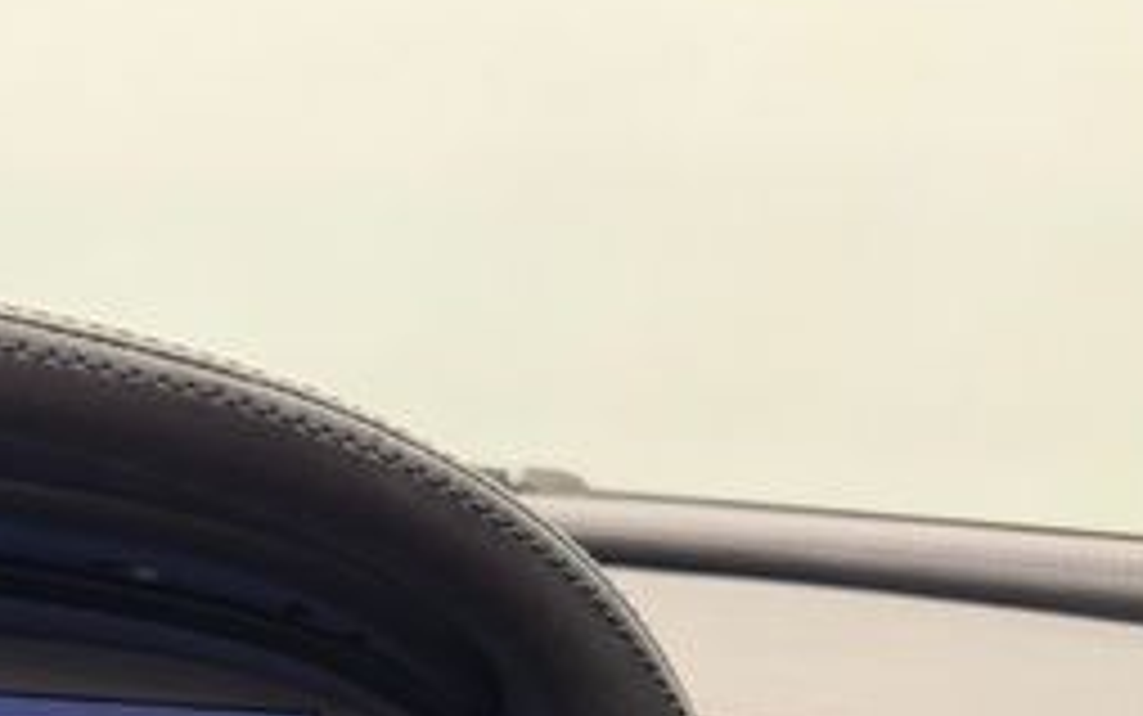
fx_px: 1995
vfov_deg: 18.8
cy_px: 946
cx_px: -238
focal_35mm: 64
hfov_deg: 27.9
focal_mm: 6.76
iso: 200
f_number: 1.78
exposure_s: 1/120
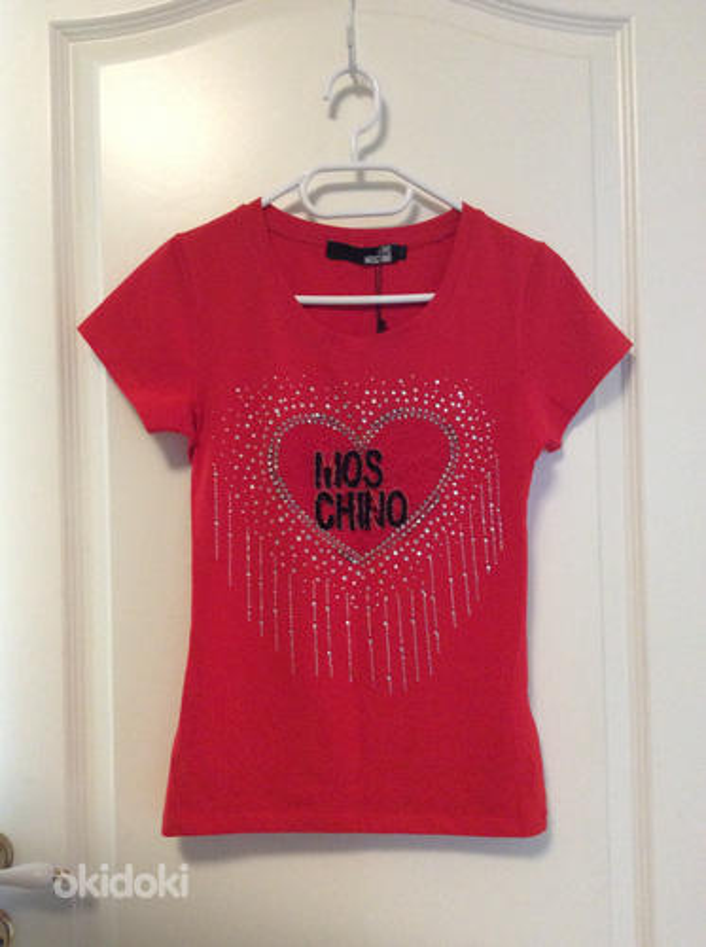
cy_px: 474
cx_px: 353
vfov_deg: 56.9
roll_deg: +0.5
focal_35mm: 32
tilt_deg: +0.9
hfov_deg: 44.0
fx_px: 873
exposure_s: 1/25
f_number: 2.4
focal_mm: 3.3
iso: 250
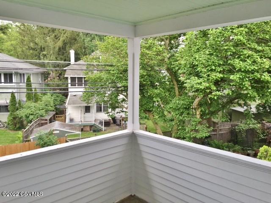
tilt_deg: -5.4
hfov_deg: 61.7
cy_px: 102
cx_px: 136
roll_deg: -0.6
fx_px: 227
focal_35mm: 29
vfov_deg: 48.2
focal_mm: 4.15
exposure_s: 1/120
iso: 25
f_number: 2.2
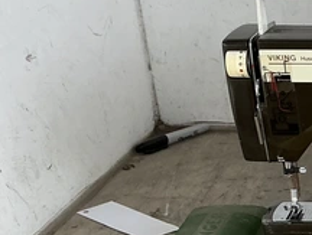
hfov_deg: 17.2
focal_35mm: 97
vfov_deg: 15.0
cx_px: 530
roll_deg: +1.4
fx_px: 876
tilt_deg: -25.7
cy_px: 249
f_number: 1.8
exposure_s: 1/248
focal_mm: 3
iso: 25
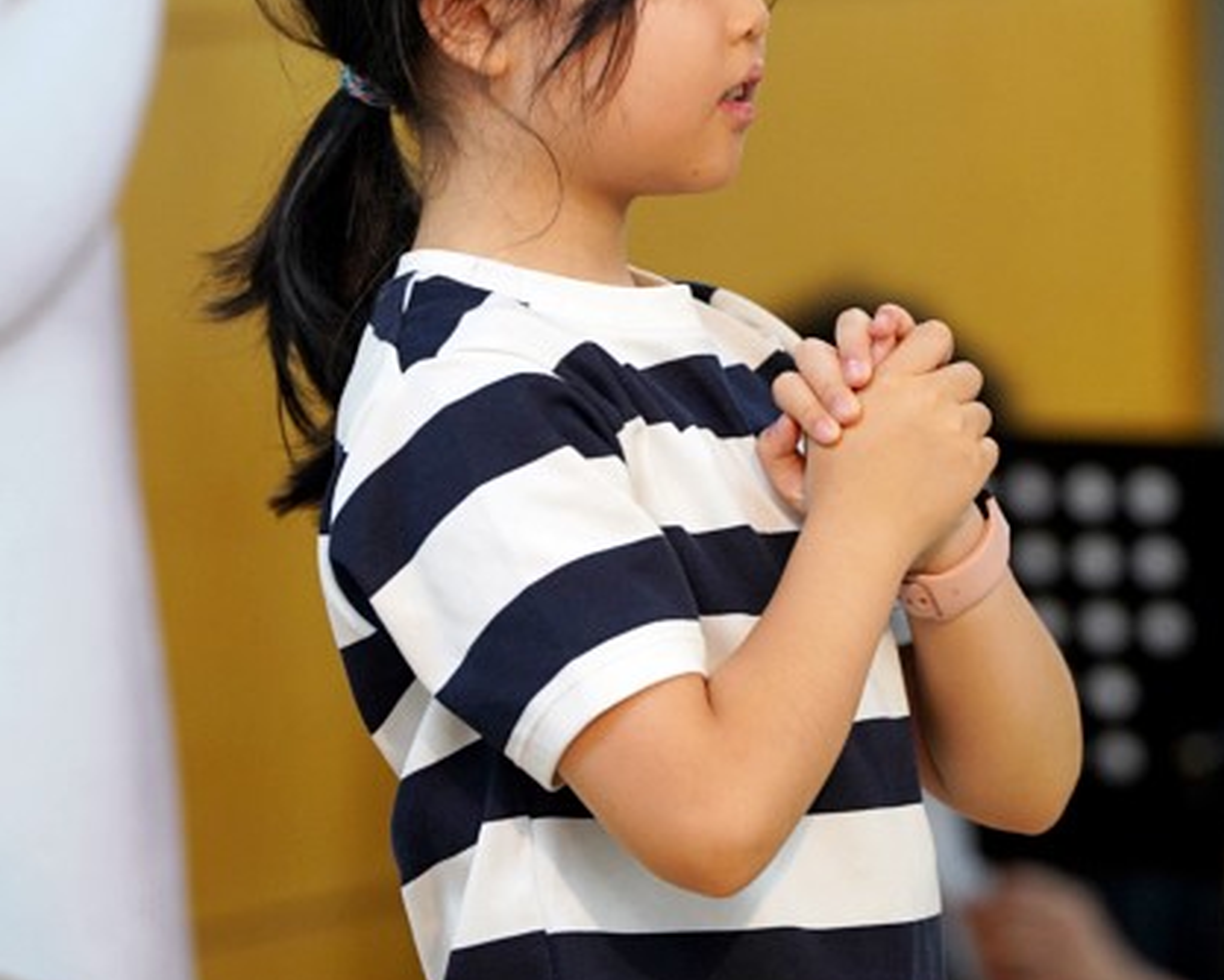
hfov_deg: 4.8
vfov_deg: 3.8
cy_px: 211
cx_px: 707
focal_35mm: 405
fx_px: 14678
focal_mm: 200
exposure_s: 1/250
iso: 1600
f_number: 4
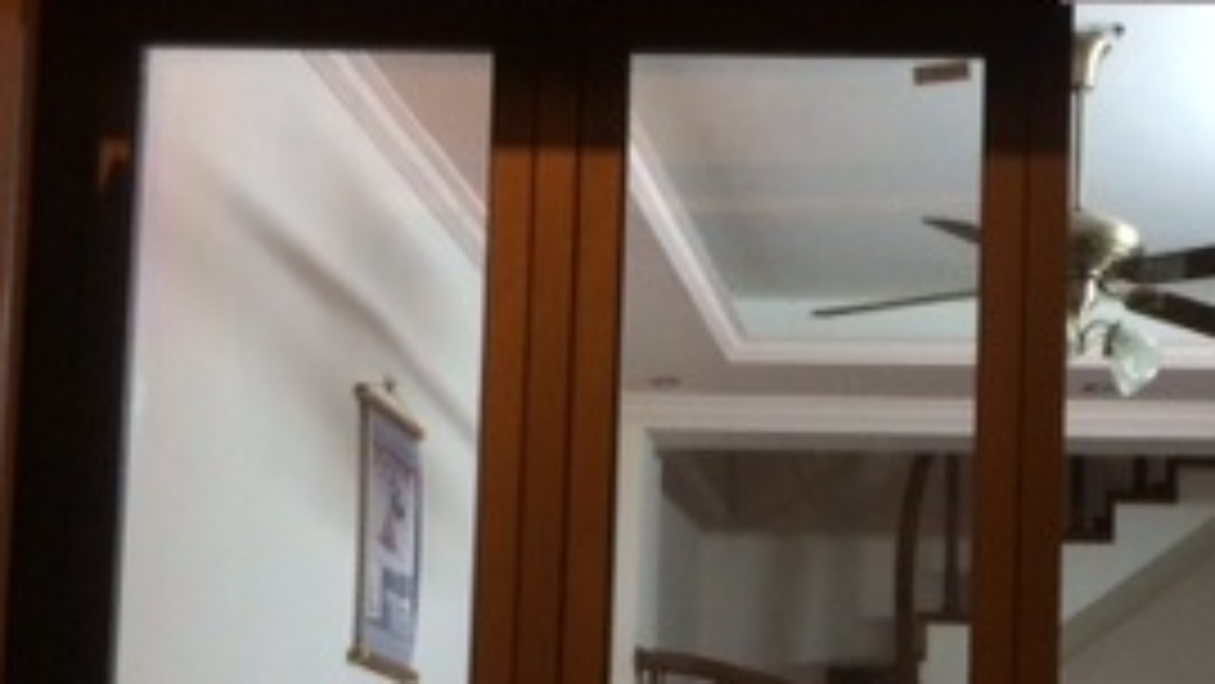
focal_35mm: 75
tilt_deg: +4.4
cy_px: 837
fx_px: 2417
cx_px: 1035
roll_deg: -1.8
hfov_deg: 27.4
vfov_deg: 15.5
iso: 320
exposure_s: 1/20
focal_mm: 4.15
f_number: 2.2
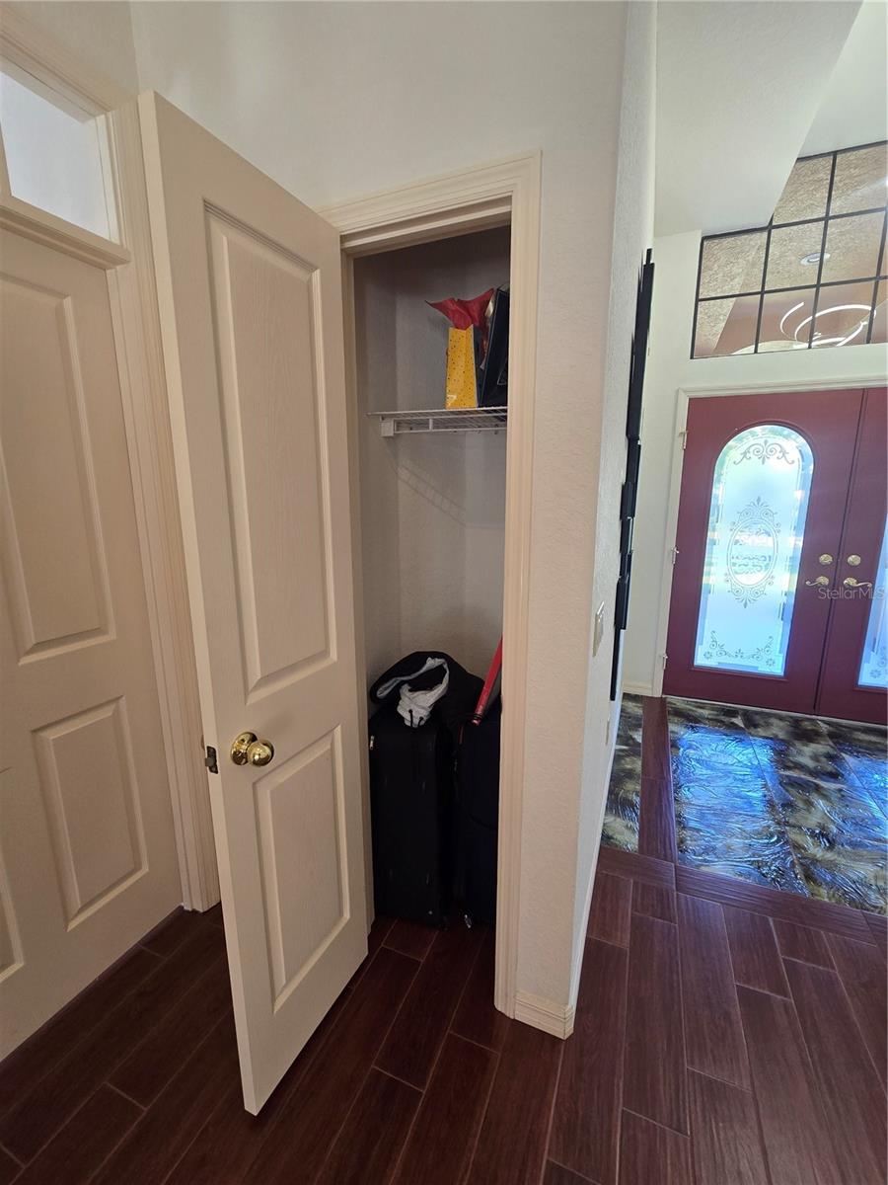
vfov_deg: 106.2
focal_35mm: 13
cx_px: 444
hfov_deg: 89.9
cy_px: 592
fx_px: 445
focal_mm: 2.2
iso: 125
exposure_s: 1/60
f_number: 2.2
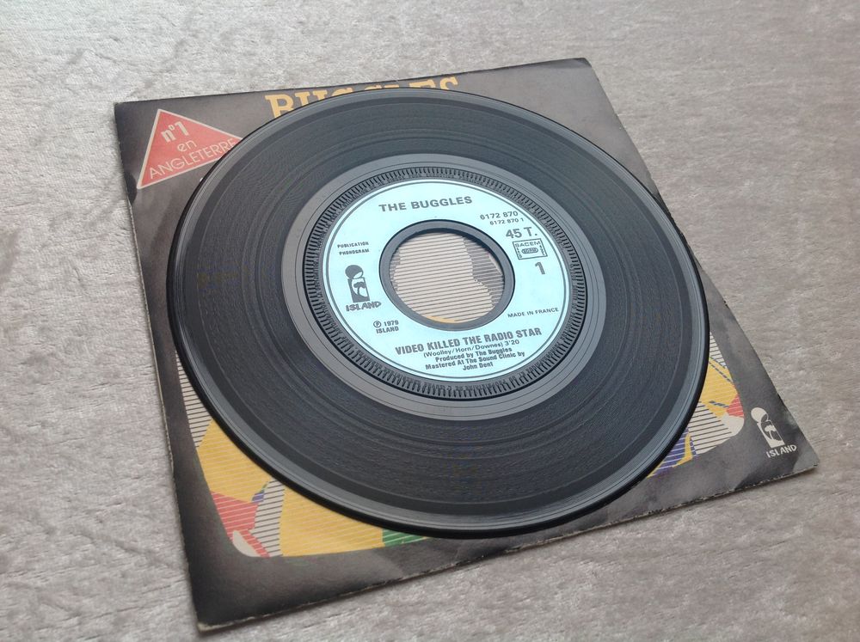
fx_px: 868
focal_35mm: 35
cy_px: 321
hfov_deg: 52.7
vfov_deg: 40.6
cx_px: 430
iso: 50
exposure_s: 1/20
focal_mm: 4.28
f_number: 2.4
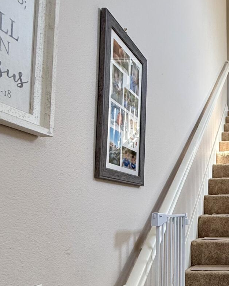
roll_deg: +0.3
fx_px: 296
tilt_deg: +3.7
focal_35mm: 35
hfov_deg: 35.1
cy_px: 192
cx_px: 262
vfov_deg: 50.5
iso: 100
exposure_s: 1/99
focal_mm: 2.22
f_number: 2.2
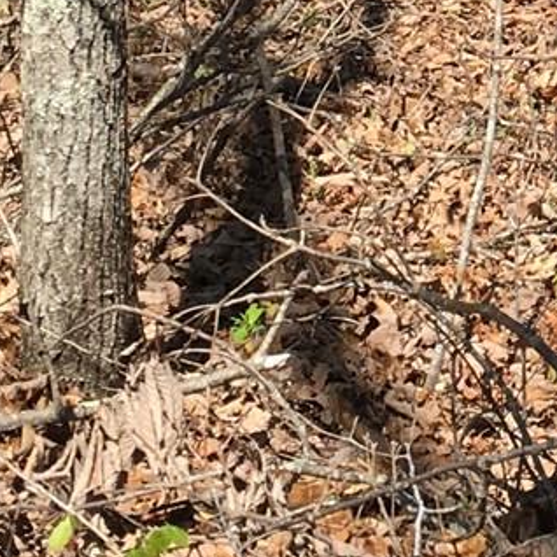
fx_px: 3004
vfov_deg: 9.8
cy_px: -582
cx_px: 722
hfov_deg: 10.4
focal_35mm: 165
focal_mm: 4.15
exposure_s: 1/927
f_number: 2.2
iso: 25
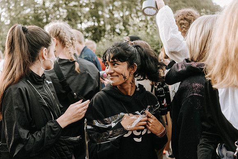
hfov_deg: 58.7
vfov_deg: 41.1
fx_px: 212
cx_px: 119
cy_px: 80
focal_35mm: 32
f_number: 2.8
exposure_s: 1/400
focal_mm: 32
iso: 500
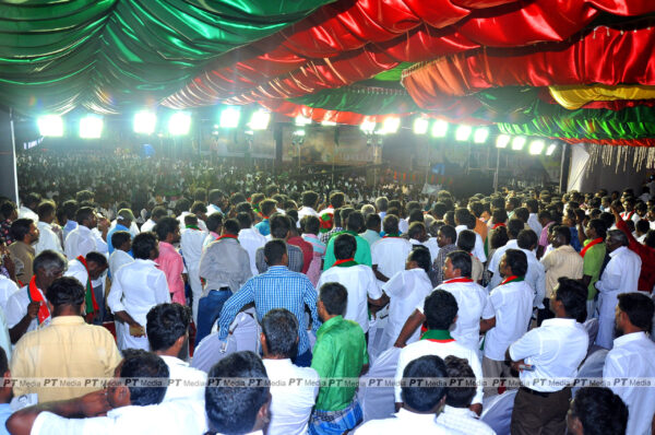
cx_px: 328
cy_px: 218
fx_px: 490
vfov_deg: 47.8
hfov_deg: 67.5
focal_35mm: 27
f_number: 5
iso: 400
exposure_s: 1/160
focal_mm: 18
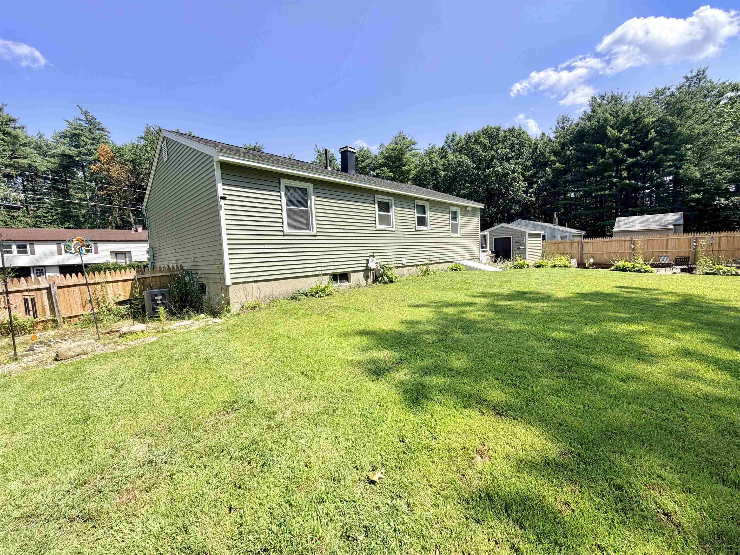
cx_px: 370
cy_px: 278
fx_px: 299
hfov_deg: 102.1
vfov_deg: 85.7
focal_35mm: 14
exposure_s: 1/770
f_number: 2.2
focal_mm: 2.22
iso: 25
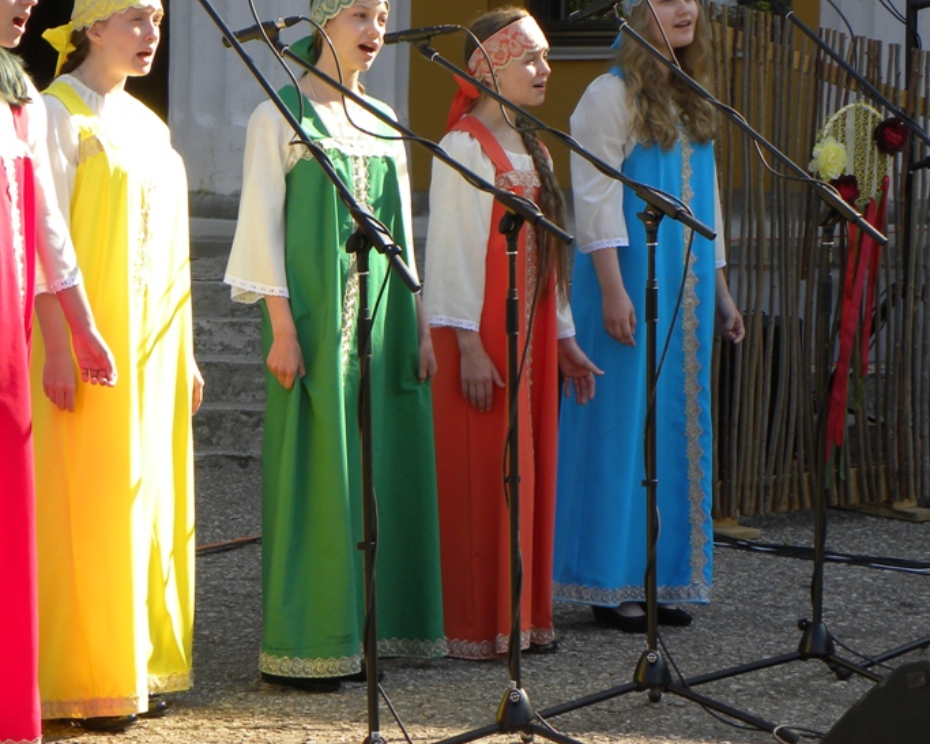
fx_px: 3825
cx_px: 248
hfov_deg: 13.8
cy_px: 294
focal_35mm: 139
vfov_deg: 11.1
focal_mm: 16.9
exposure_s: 1/269
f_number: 4
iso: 78
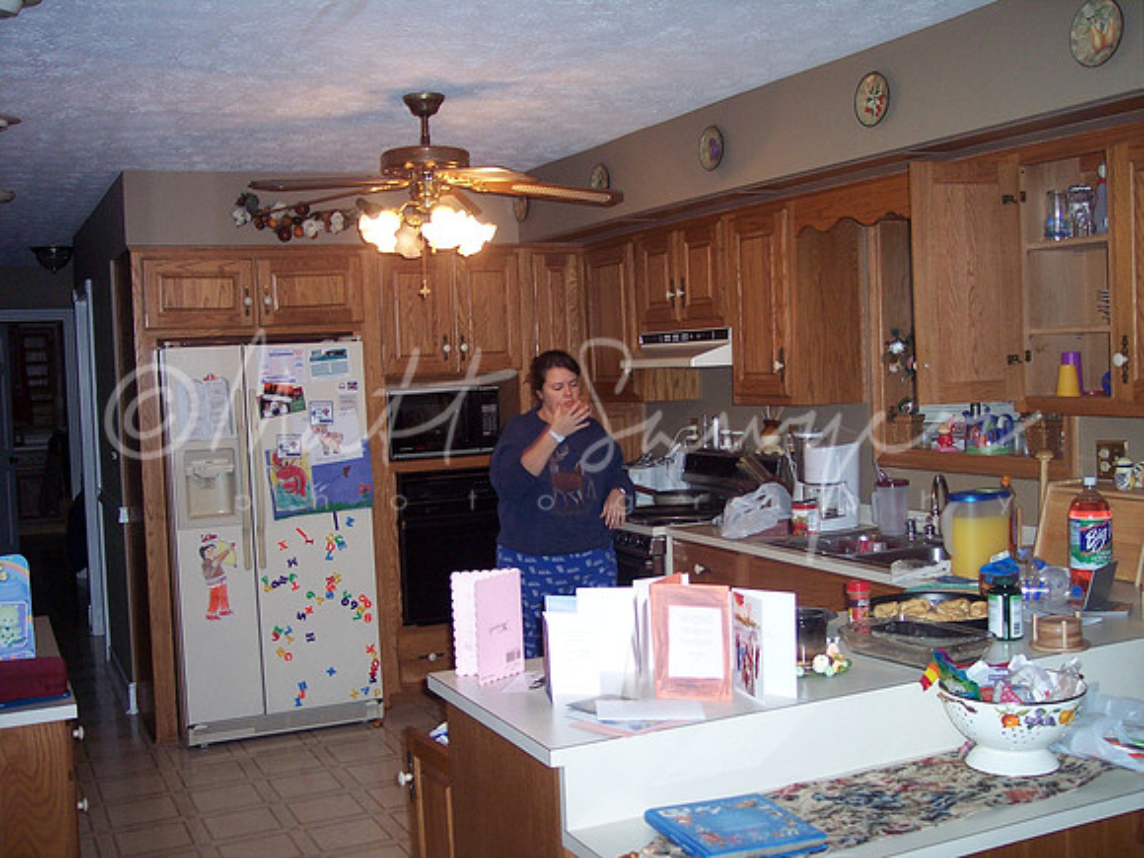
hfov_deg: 47.9
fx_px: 1289
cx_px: 572
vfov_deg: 36.8
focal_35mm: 39
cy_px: 429
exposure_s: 1/60
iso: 140
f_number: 2.8
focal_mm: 8
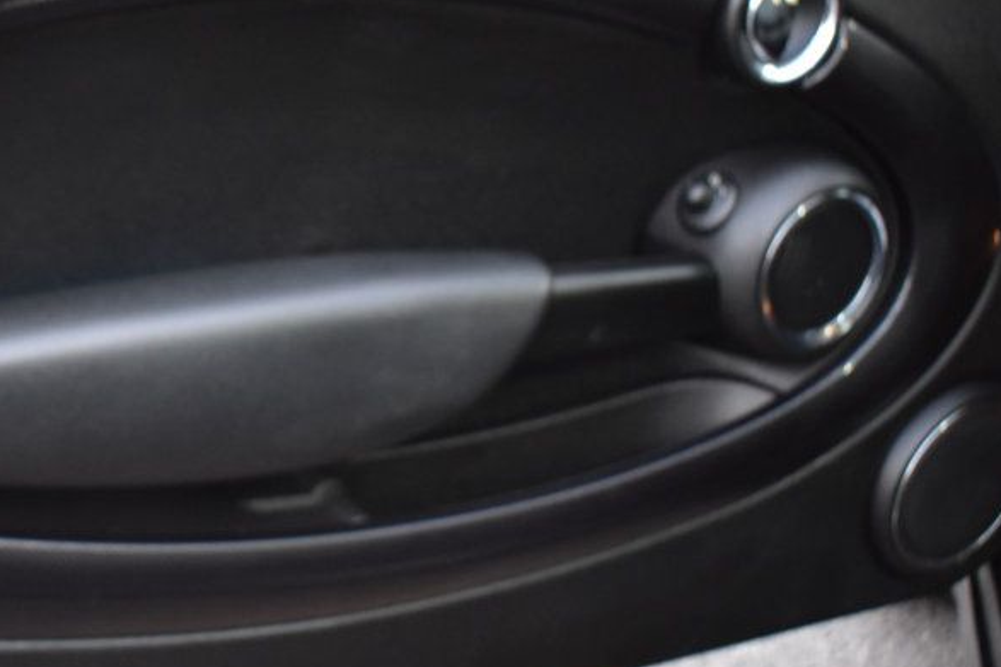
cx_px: 283
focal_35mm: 68
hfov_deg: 29.3
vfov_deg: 20.0
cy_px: 346
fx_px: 1890
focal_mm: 26
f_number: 4
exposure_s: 1/3
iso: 1600
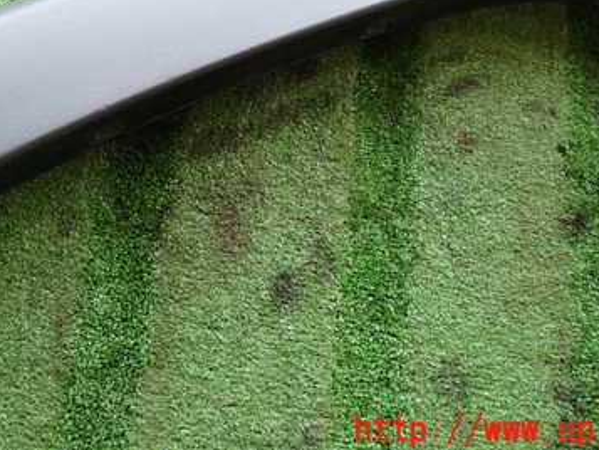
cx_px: 230
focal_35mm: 42
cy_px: 74
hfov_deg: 44.5
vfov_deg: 33.1
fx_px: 727
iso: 125
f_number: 2
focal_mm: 4.5
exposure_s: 1/60
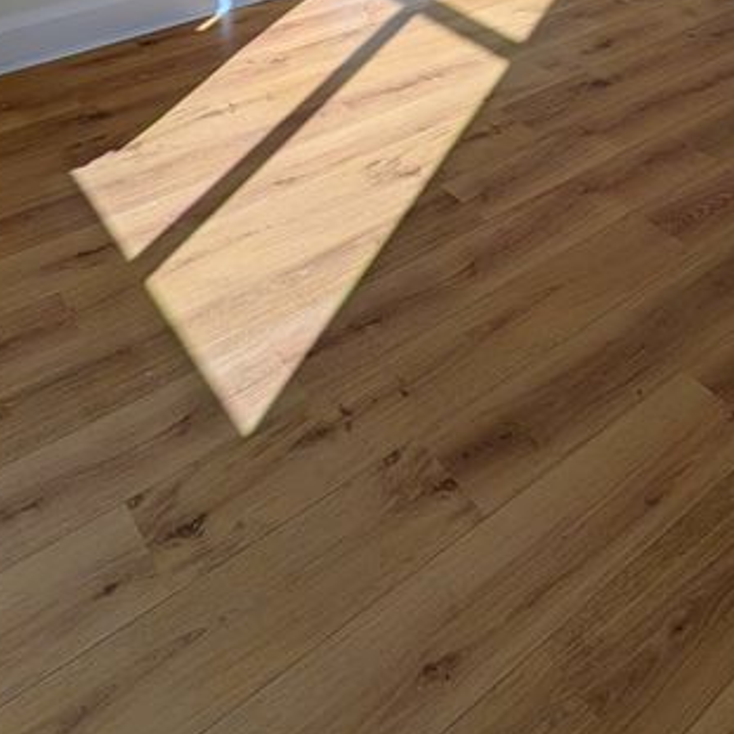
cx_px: 418
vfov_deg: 37.9
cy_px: -103
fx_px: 840
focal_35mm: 35
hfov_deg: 47.1
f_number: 1.7
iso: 54
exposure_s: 1/2088
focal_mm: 2.02
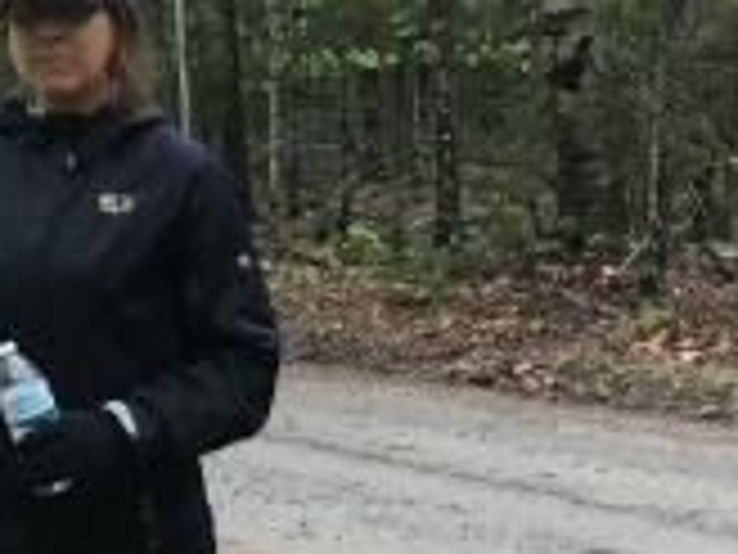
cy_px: 432
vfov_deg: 13.1
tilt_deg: -9.0
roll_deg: +1.6
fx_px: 2409
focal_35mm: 113
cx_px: -198
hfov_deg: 16.5
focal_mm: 4.15
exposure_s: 1/30
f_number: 2.2
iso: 25
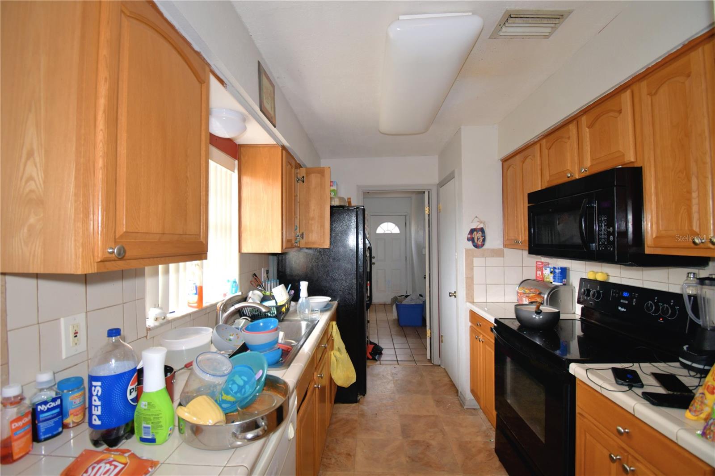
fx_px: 298
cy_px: 238
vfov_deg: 77.3
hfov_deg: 100.4
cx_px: 358
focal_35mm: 15
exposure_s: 1/30
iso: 320
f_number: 4.5
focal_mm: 10
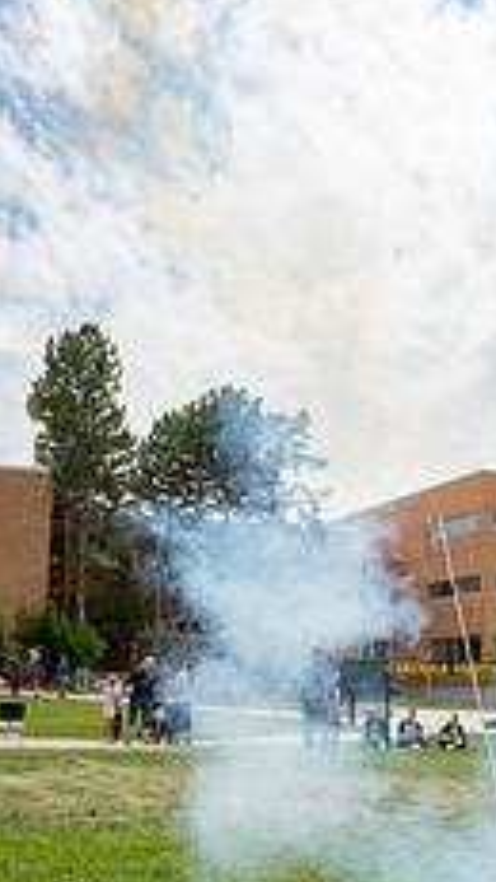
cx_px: 319
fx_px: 1145
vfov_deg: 42.1
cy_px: 466
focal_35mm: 49
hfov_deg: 24.4
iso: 250
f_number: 4
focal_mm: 24
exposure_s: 1/5000
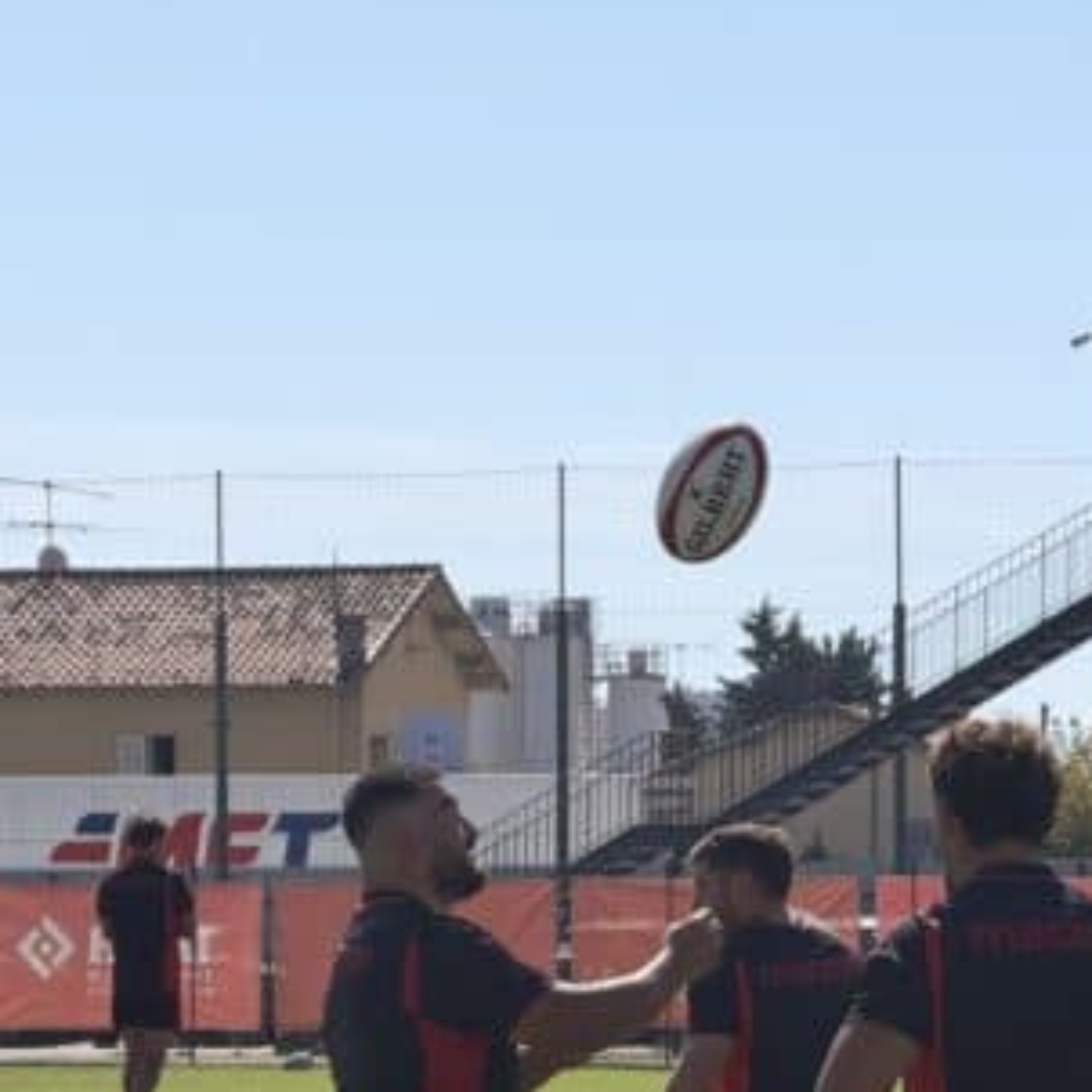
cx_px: 1186
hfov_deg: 7.7
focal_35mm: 225
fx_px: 8030
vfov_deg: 7.8
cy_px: 846
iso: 20
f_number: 2.8
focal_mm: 16.89
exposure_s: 1/942
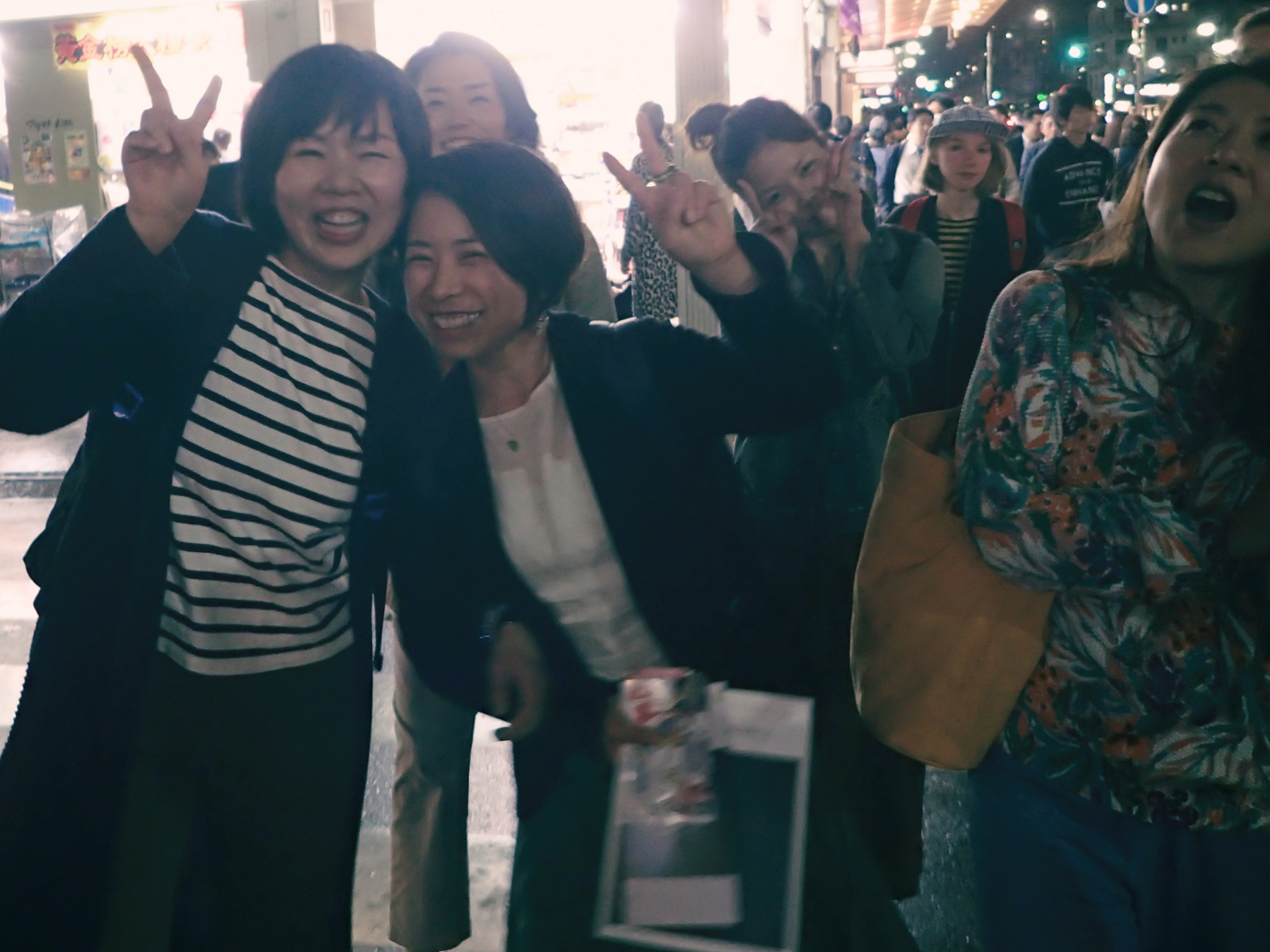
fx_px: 1357
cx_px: 539
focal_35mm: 37
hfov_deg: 50.0
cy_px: 349
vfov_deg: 38.4
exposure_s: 1/30
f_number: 2
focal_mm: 4.5
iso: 400
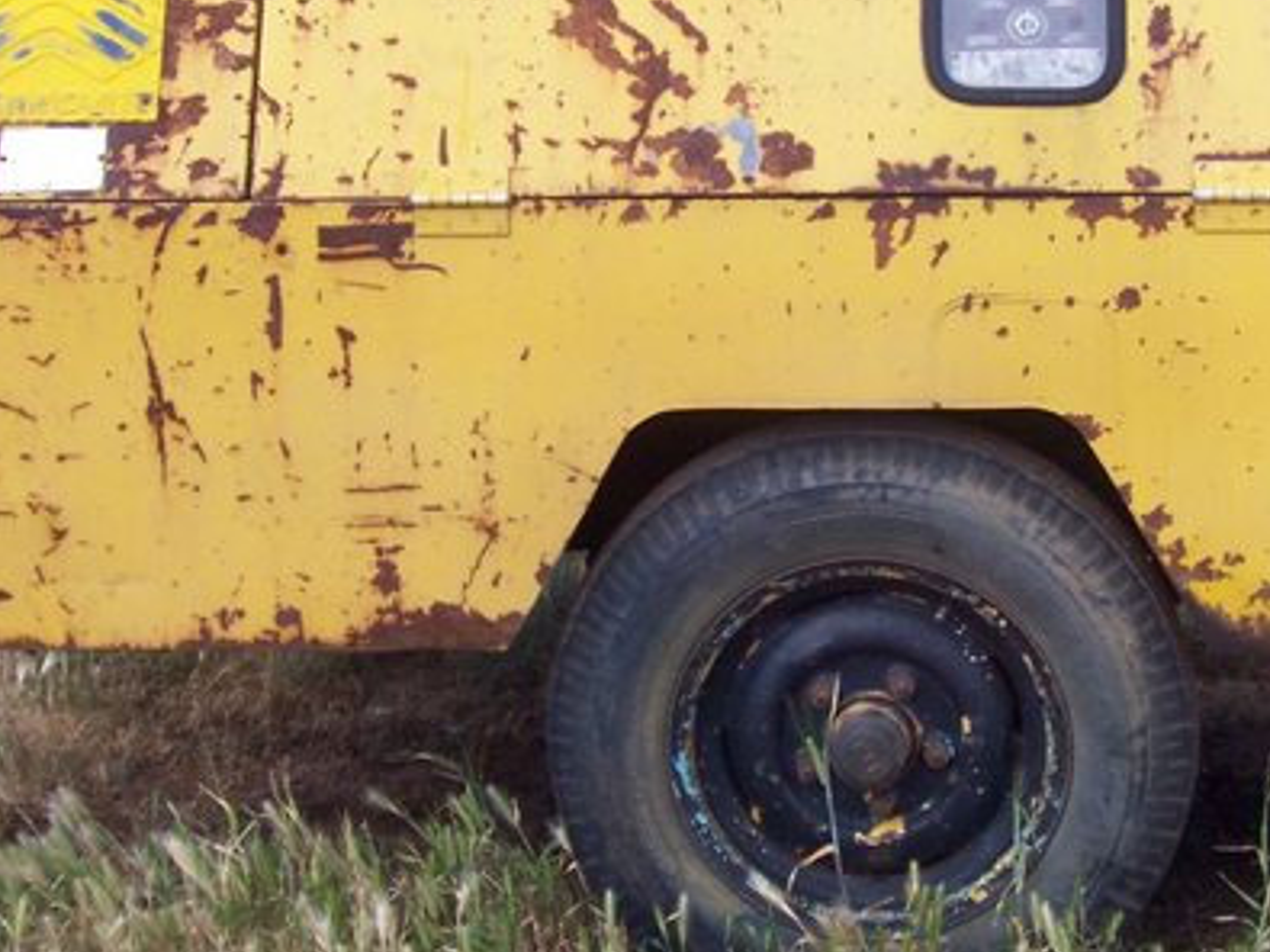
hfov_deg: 22.8
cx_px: 971
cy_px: 296
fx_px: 3118
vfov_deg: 17.3
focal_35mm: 85
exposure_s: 1/171
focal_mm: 7
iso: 80
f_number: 2.9
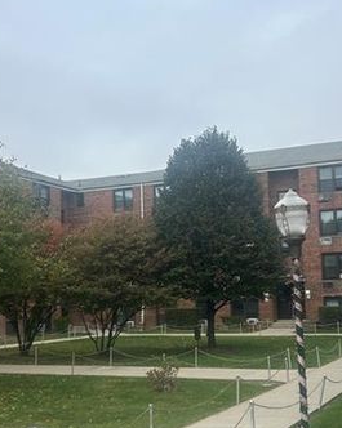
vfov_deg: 36.7
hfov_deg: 29.6
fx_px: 646
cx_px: 200
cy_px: 234
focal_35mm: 51
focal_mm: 5.7
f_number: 1.5
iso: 50
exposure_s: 1/3460
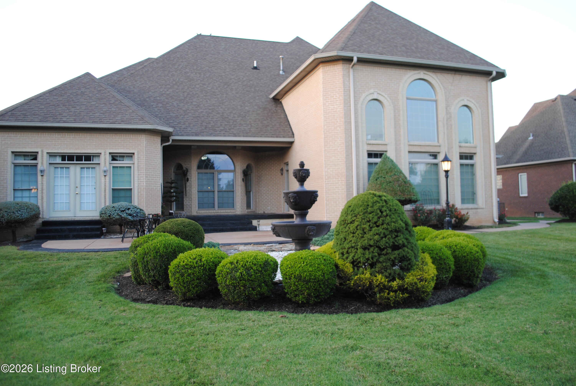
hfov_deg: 67.3
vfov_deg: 48.0
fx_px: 432
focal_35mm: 27
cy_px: 193
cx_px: 288
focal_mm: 18
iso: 200
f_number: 3.5
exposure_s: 1/30
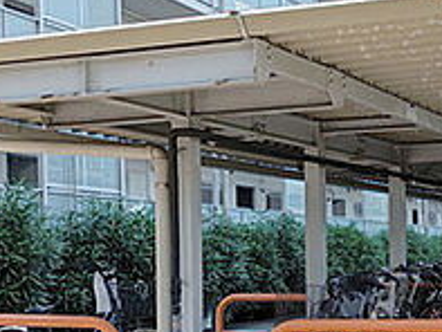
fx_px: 971
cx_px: 370
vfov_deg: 19.3
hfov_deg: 25.1
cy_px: 242
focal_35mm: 76
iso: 45
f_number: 1.89
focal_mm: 5.43
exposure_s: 1/1513
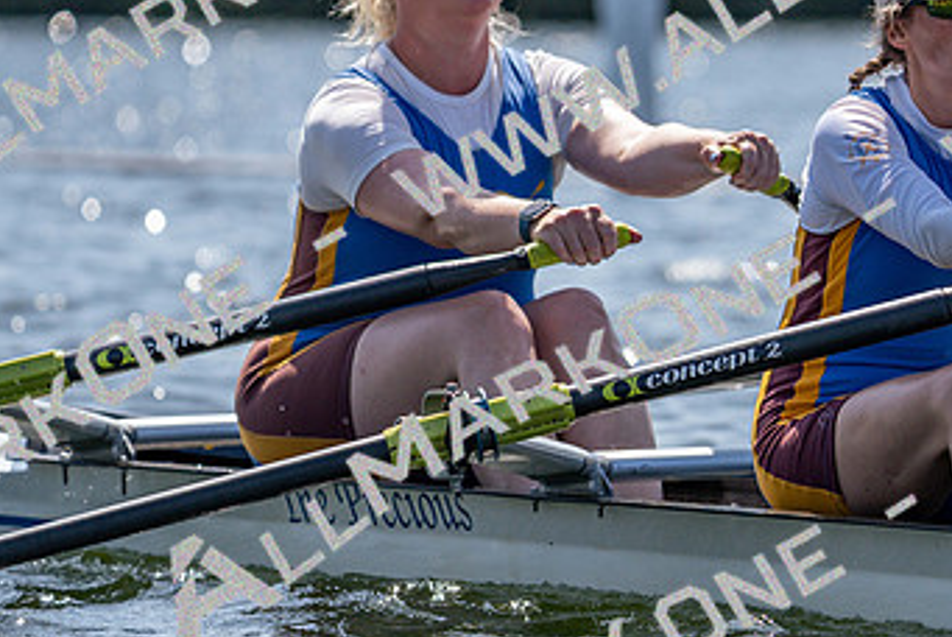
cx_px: 737
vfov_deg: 2.8
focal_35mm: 498
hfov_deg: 4.1
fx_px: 13180
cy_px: 225
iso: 320
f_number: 5.6
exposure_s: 1/2000
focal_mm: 293
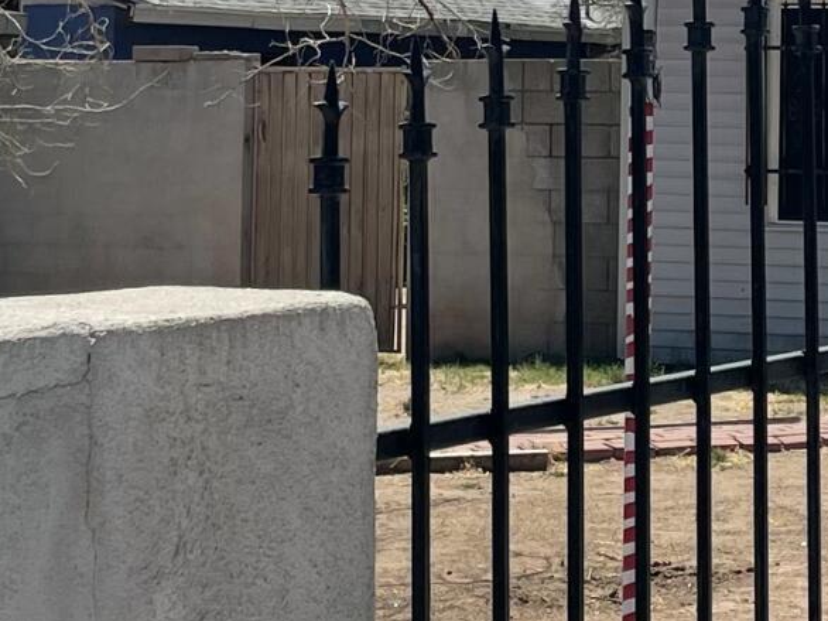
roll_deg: -0.4
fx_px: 3060
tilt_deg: +3.6
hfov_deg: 15.3
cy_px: -156
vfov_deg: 11.3
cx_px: 706
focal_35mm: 128
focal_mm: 5.1
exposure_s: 1/4902
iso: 32
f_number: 1.6
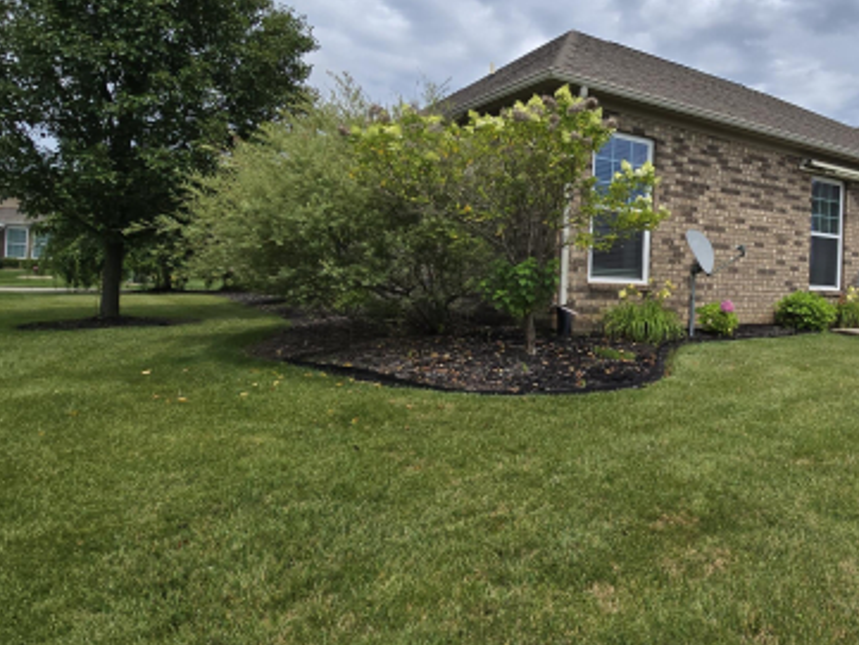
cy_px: 271
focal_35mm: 24
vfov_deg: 56.6
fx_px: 596
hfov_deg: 64.3
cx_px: 706
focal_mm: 2.2
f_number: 2.2
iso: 50
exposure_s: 1/3913
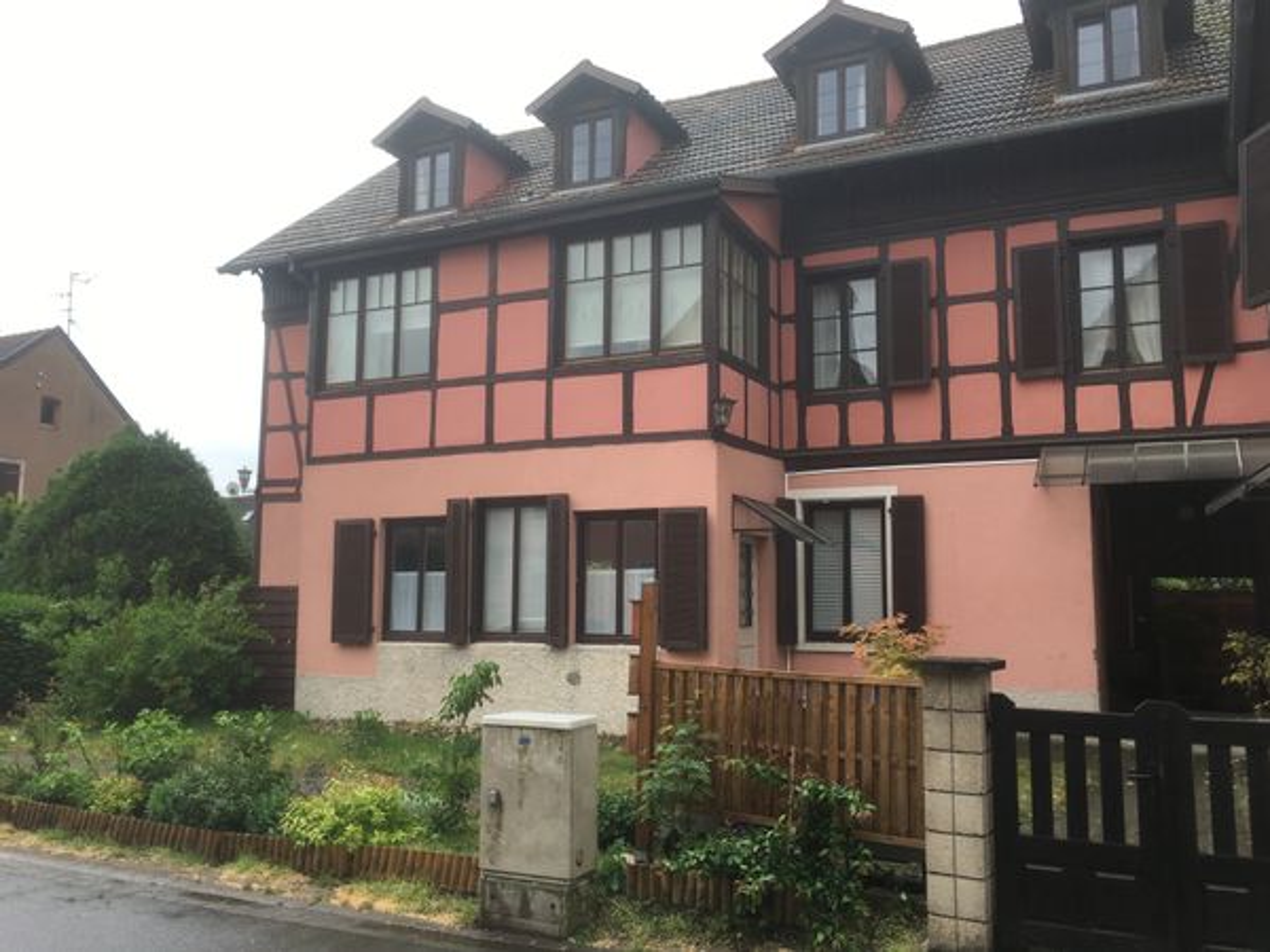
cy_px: 476
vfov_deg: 48.2
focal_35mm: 29
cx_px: 635
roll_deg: -1.7
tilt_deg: +6.9
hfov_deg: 61.7
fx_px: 1064
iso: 25
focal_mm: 4.15
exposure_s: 1/298
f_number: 2.2
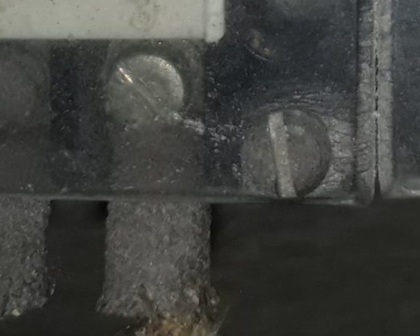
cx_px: 552
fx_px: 1654
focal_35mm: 133
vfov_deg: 10.2
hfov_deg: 13.9
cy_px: -440
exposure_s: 1/335
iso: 40
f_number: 1.9
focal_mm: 3.6
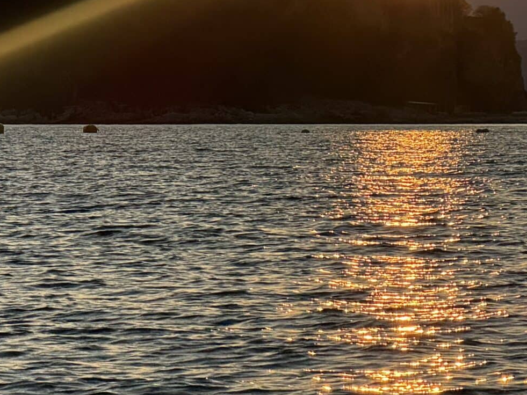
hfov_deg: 6.3
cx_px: 492
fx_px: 4766
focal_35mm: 313
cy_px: 49
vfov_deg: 4.7
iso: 50
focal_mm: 15.66
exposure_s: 1/1969
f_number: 2.8
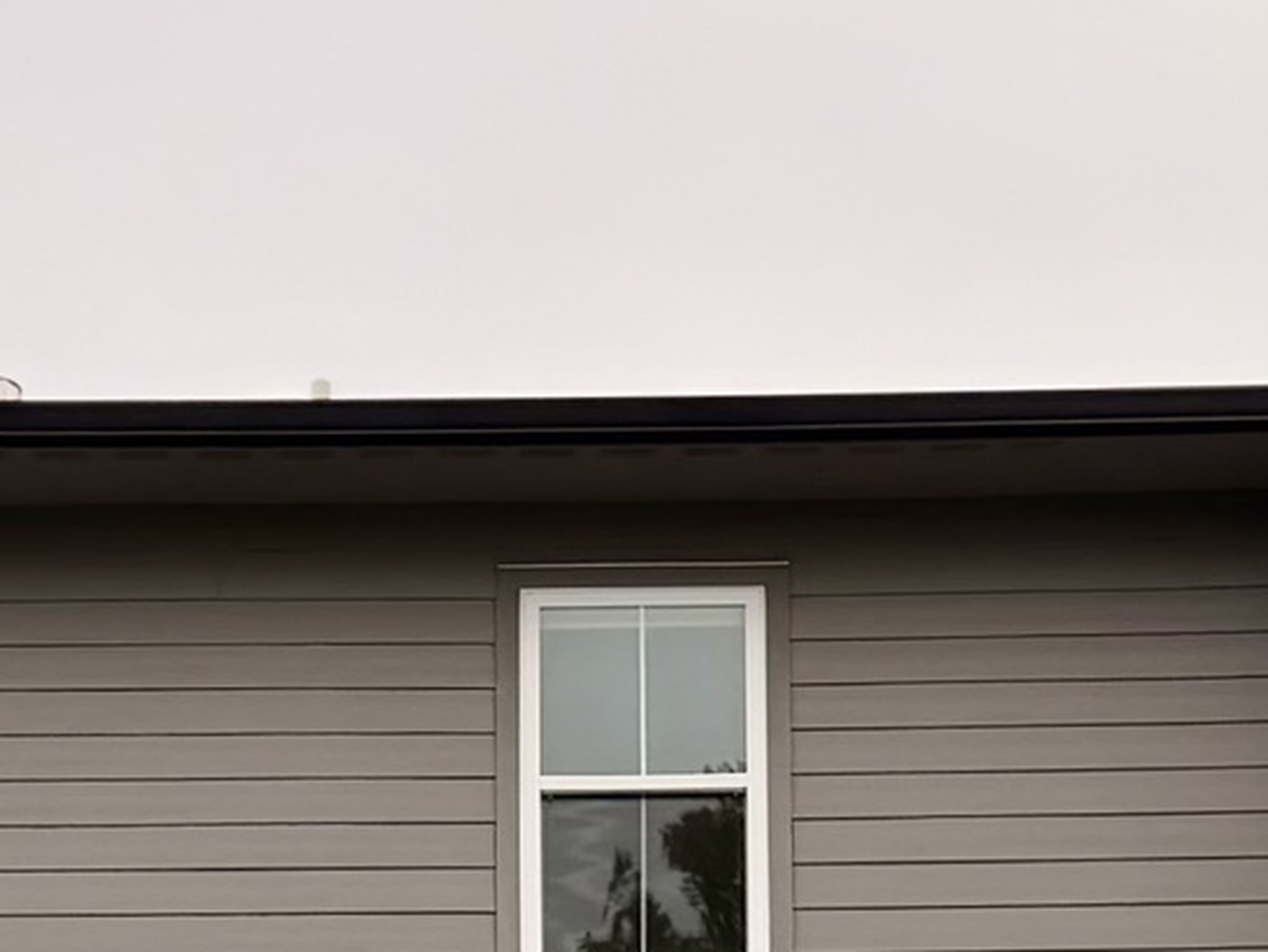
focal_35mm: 135
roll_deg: -0.5
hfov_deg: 14.6
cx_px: 451
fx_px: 4947
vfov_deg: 10.5
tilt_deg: +11.4
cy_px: 1581
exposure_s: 1/1901
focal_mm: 6.76
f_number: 1.78
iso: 80
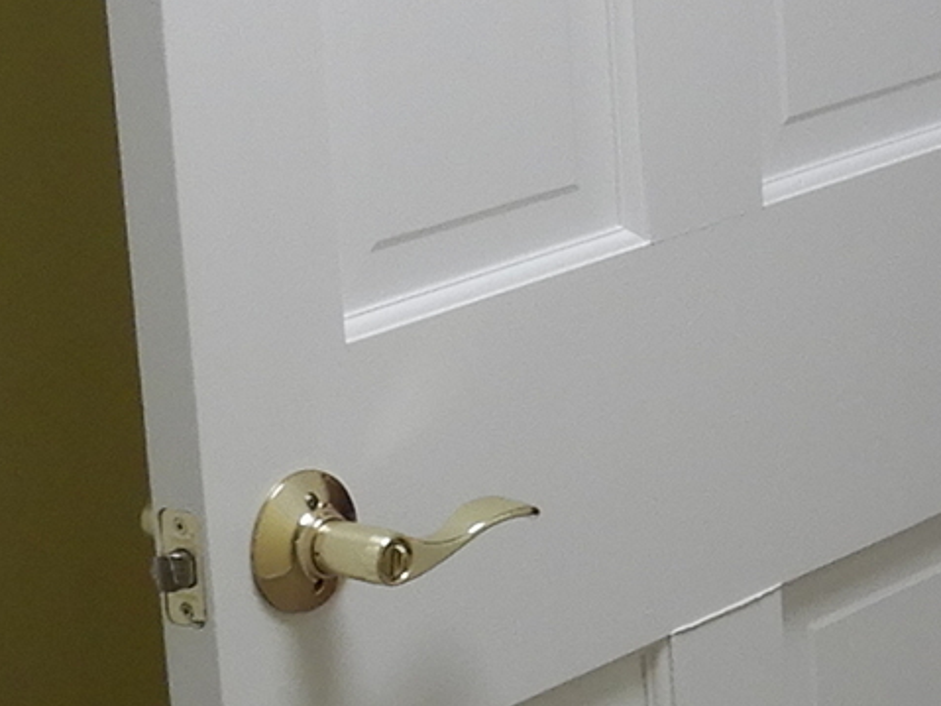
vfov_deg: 9.6
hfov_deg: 12.3
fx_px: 4185
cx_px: 1314
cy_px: 305
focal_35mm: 154
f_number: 2.8
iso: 125
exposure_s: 1/60
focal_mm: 4.3
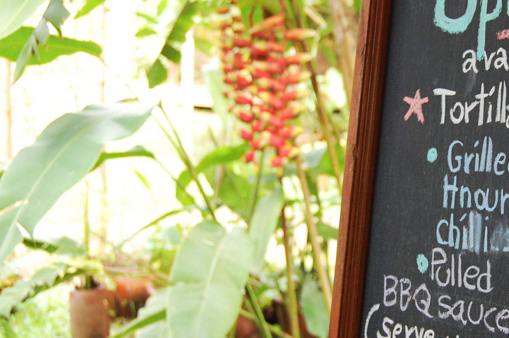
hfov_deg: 25.8
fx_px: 1088
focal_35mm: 77
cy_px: 170
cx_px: 420
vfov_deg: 17.7
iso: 400
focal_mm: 28
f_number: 4.2
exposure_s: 1/50
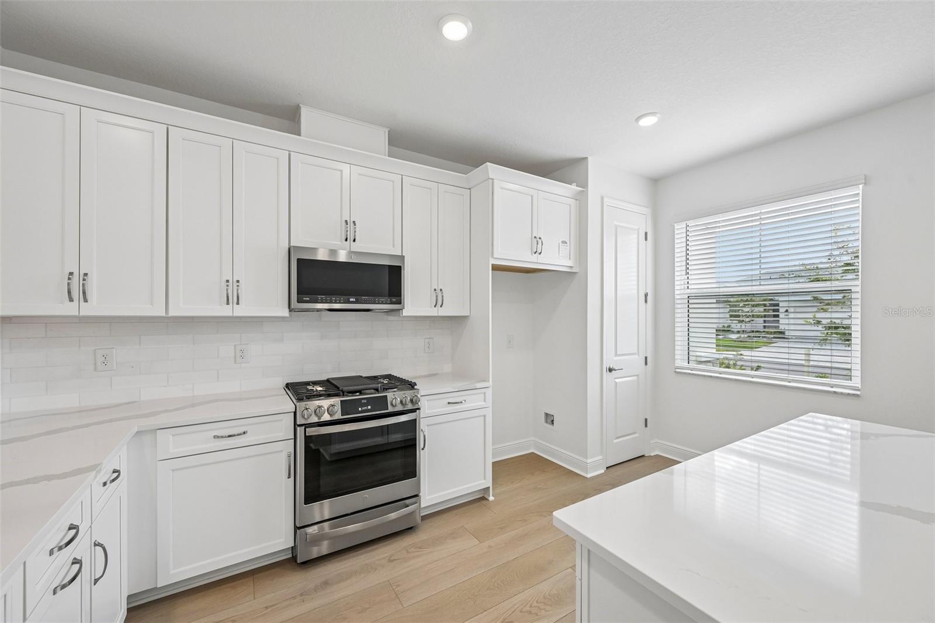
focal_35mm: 14
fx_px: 364
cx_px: 468
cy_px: 312
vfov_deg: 81.2
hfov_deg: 104.3
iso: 400
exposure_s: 1/100
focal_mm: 14
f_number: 8
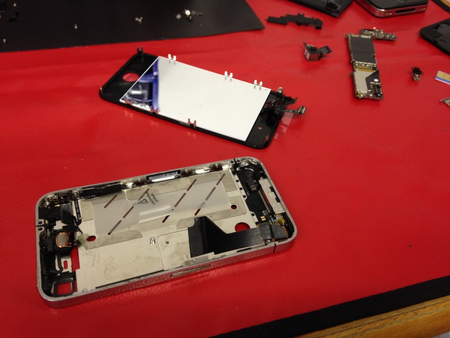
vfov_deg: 42.9
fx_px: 429
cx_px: 225
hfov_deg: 55.4
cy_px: 169
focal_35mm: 33
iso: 160
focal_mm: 4.12
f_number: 2.4
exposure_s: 1/20
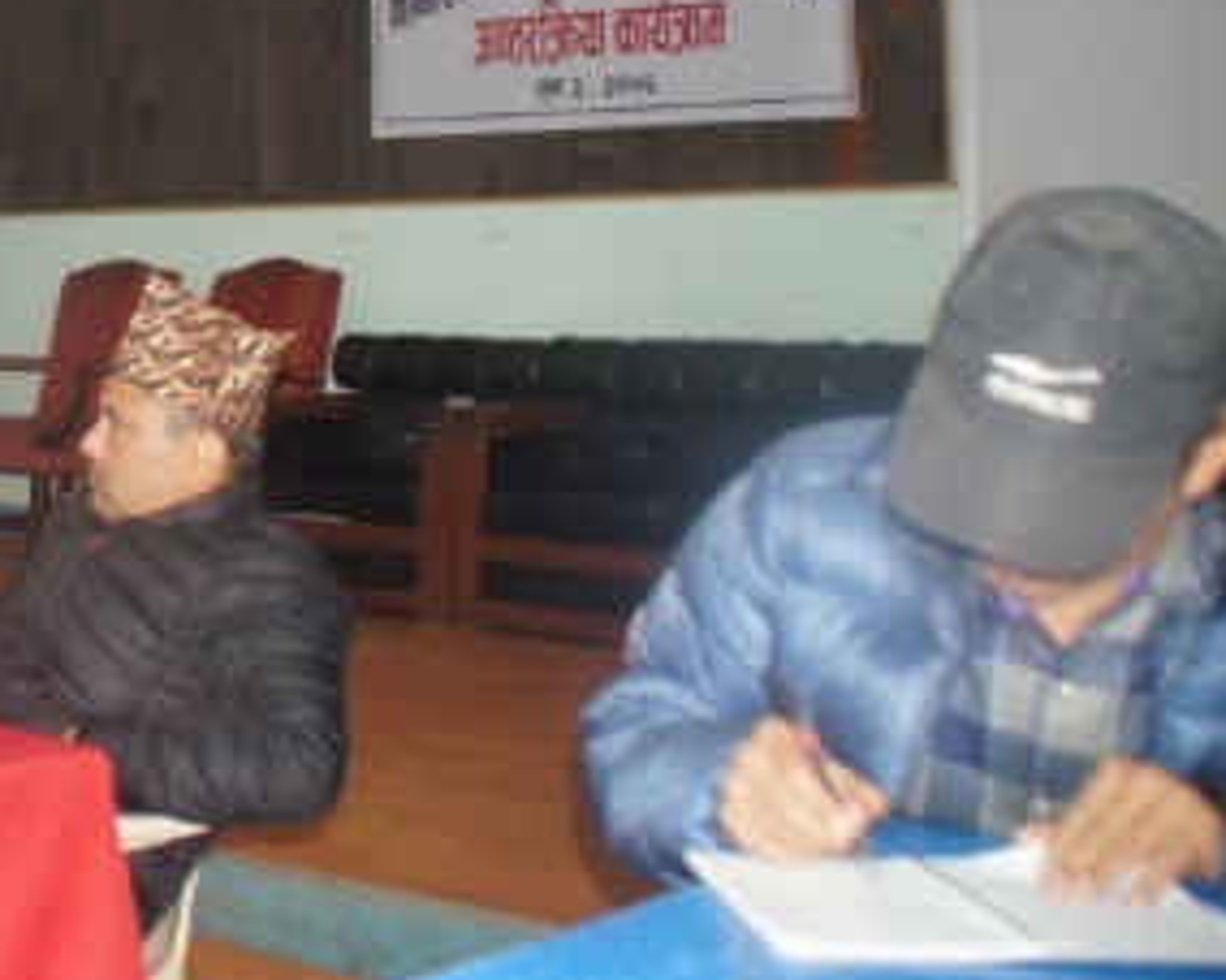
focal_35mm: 57
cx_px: -147
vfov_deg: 26.0
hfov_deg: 29.5
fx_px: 2068
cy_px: 132
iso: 640
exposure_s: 1/60
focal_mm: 18
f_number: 3.5
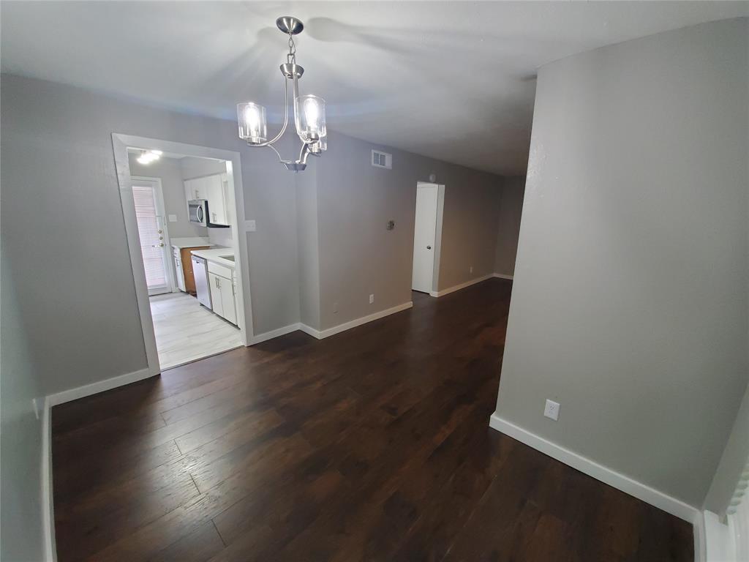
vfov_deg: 89.9
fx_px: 281
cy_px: 281
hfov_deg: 106.2
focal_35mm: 13
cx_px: 374
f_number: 2.2
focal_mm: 1.8
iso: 400
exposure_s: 1/59
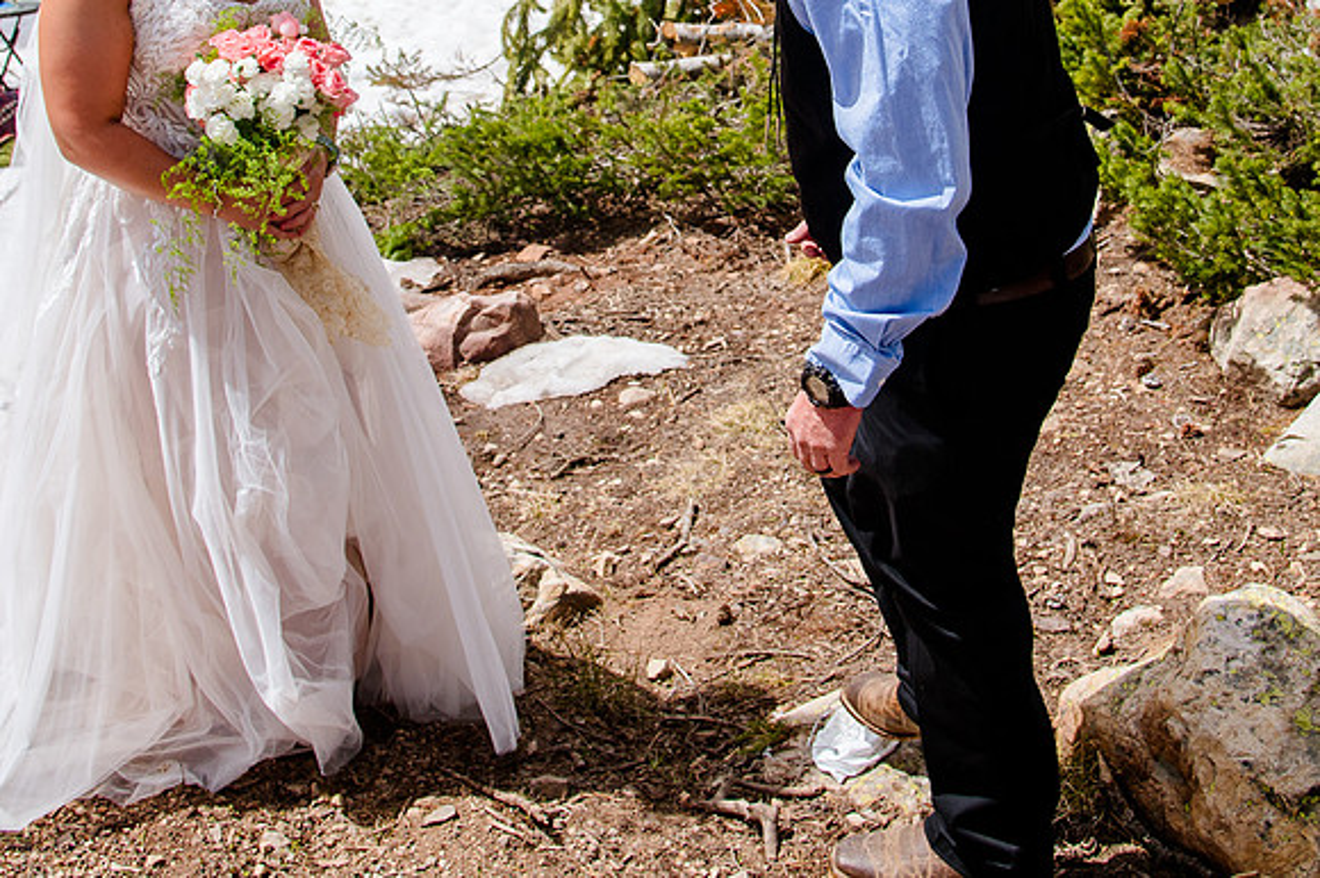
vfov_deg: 28.5
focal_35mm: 45
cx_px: 678
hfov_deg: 43.7
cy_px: 57
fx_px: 1644
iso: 200
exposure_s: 1/800
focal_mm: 24
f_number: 5.6
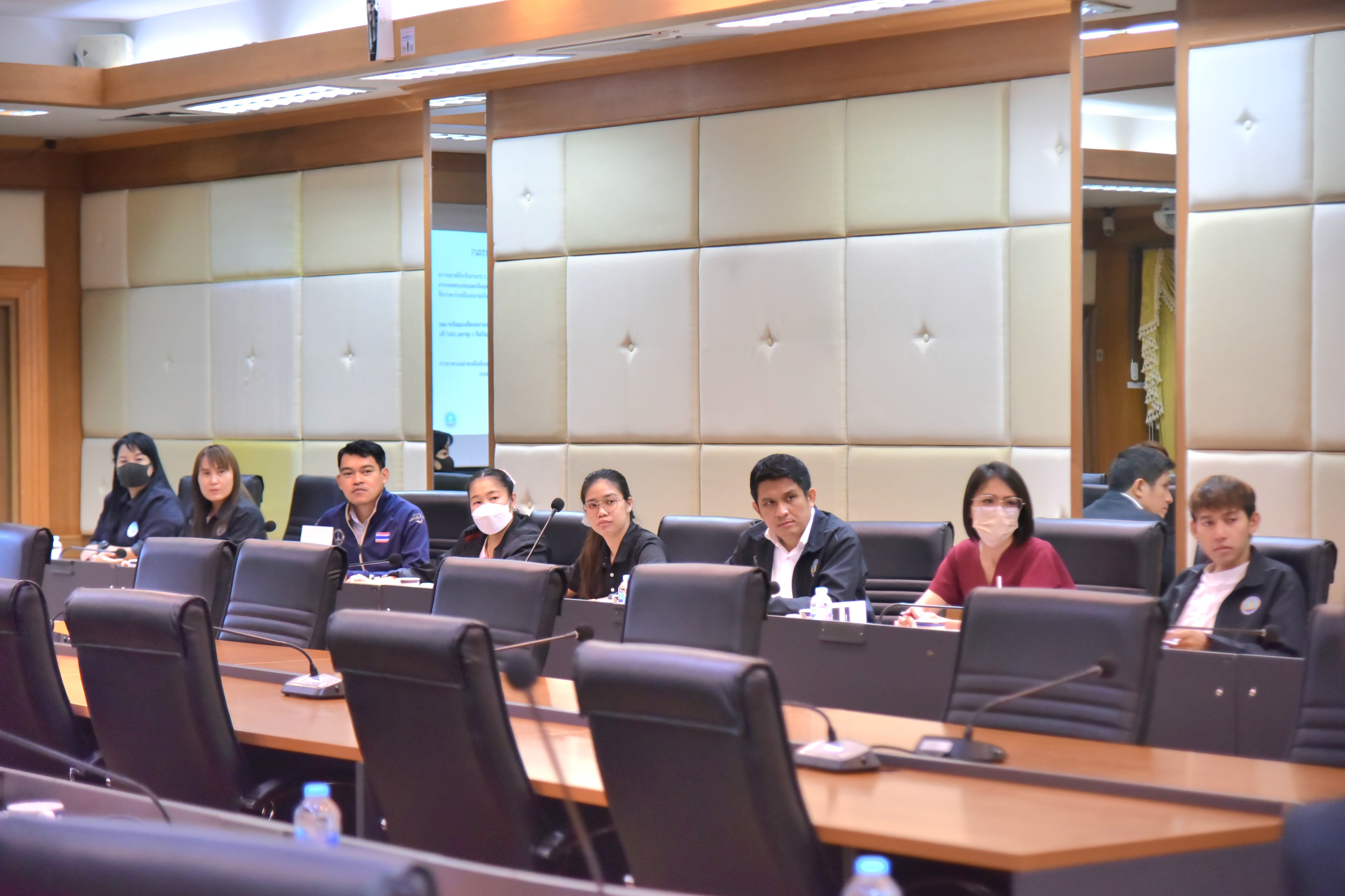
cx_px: 672
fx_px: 3175
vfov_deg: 16.1
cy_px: 448
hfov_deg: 23.9
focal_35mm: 85
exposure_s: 1/323
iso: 1600
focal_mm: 85
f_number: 4
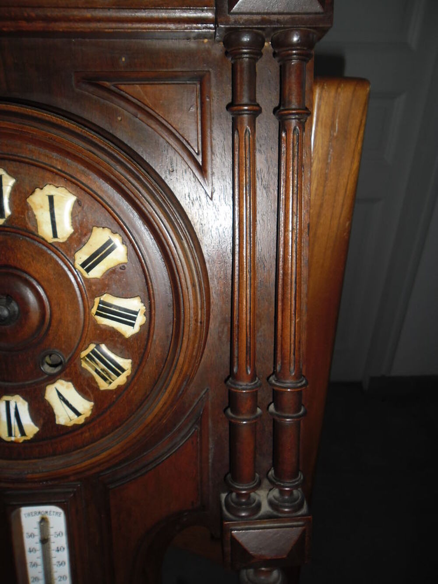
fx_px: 455
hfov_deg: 51.4
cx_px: 219
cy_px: 292
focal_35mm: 27
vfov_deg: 65.3
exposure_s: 1/45
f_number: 3.5
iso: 80
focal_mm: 4.9
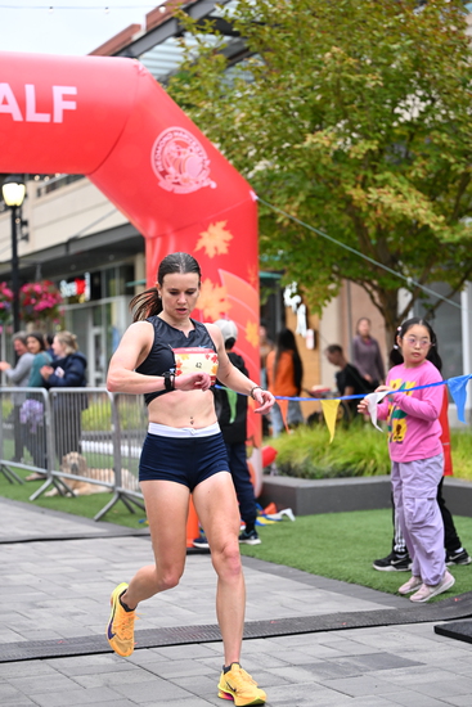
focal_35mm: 70
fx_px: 1376
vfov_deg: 28.8
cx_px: 236
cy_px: 354
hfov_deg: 19.5
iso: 1600
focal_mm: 70
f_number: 2.8
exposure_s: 1/1000
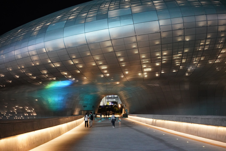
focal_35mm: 35
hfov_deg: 54.4
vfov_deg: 37.9
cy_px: 76
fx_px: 220
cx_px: 113
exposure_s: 1/80
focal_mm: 35
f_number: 6.3
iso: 10000
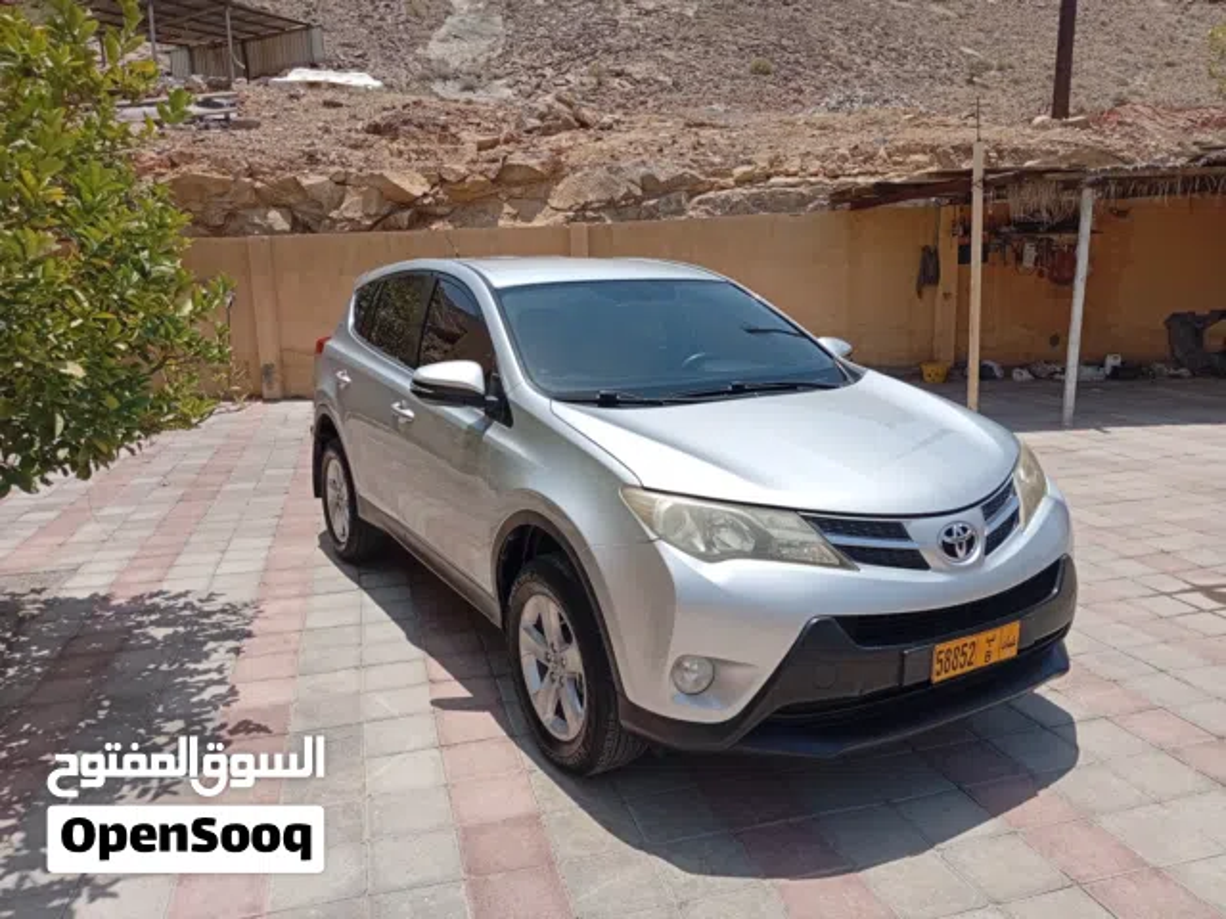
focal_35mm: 27
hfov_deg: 65.3
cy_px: 460
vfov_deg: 51.4
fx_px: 956
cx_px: 613
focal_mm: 3.98
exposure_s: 1/864
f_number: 1.8
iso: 50
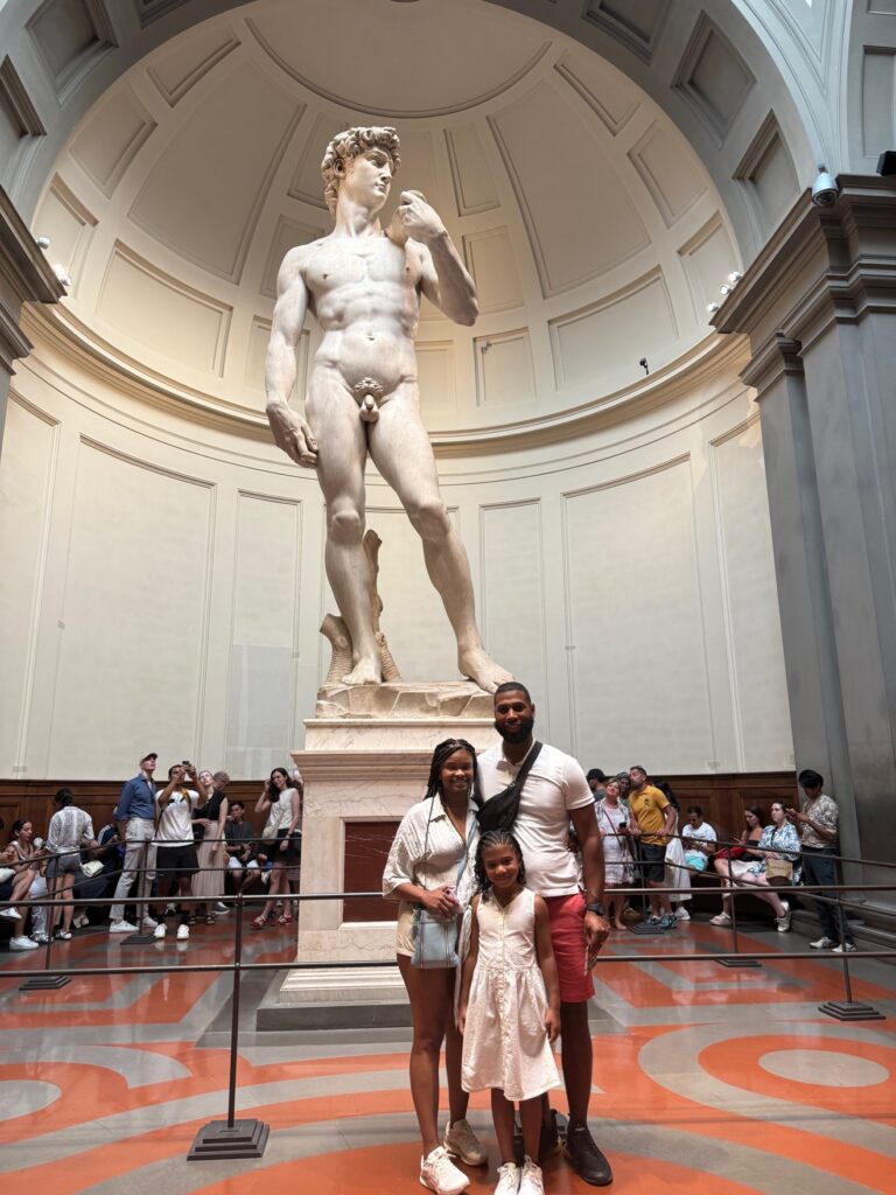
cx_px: 448
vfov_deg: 71.6
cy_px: 598
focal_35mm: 24
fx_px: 828
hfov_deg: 56.8
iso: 200
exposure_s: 1/100
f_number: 1.78
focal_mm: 6.76
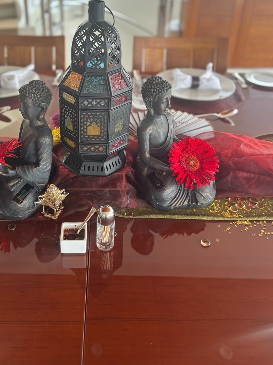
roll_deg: -1.6
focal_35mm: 34
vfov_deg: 53.3
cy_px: 134
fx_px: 358
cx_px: 107
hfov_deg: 41.6
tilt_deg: -29.7
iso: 64
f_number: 1.6
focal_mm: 5.96
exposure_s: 1/135
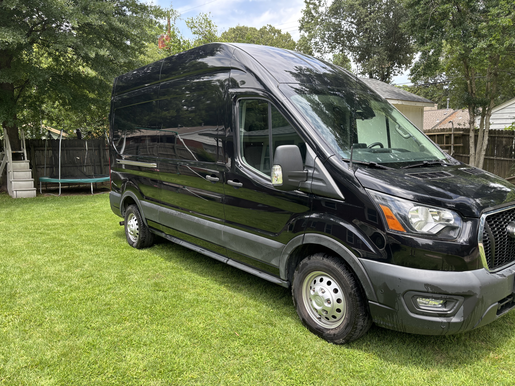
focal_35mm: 26
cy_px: 193
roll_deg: +1.1
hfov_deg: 67.3
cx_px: 258
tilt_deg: -8.7
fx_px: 387
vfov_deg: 53.1
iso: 50
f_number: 1.6
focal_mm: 5.96
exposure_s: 1/634
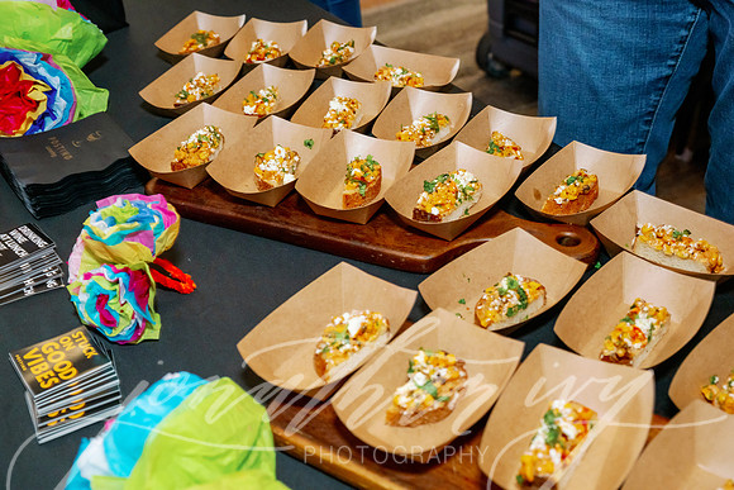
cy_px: 245
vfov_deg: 31.2
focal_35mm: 43
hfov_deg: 45.4
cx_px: 367
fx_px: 877
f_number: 6.3
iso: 2000
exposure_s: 1/100
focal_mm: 43
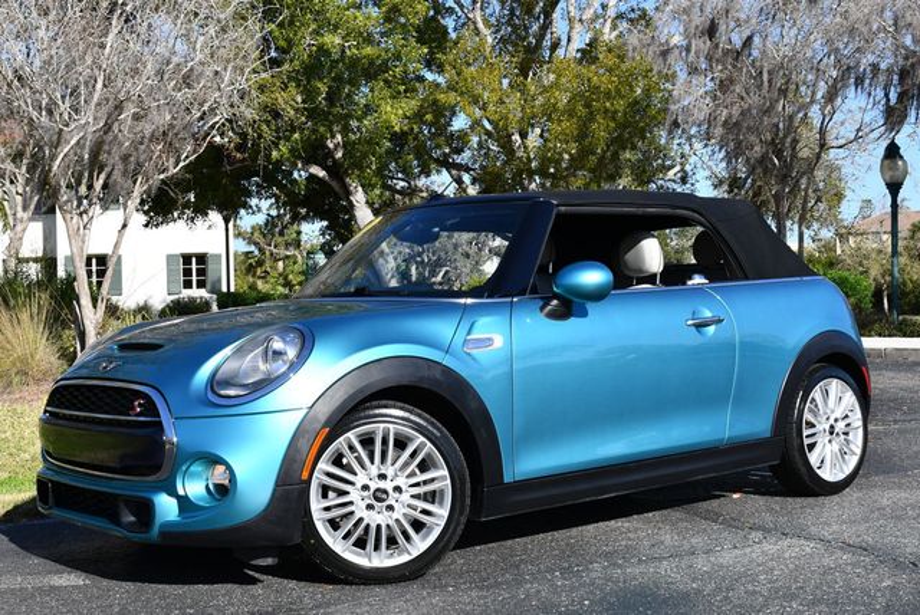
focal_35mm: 52
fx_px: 1330
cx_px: 460
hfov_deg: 38.2
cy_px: 308
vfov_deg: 26.0
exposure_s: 1/250
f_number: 8
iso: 110
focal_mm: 26
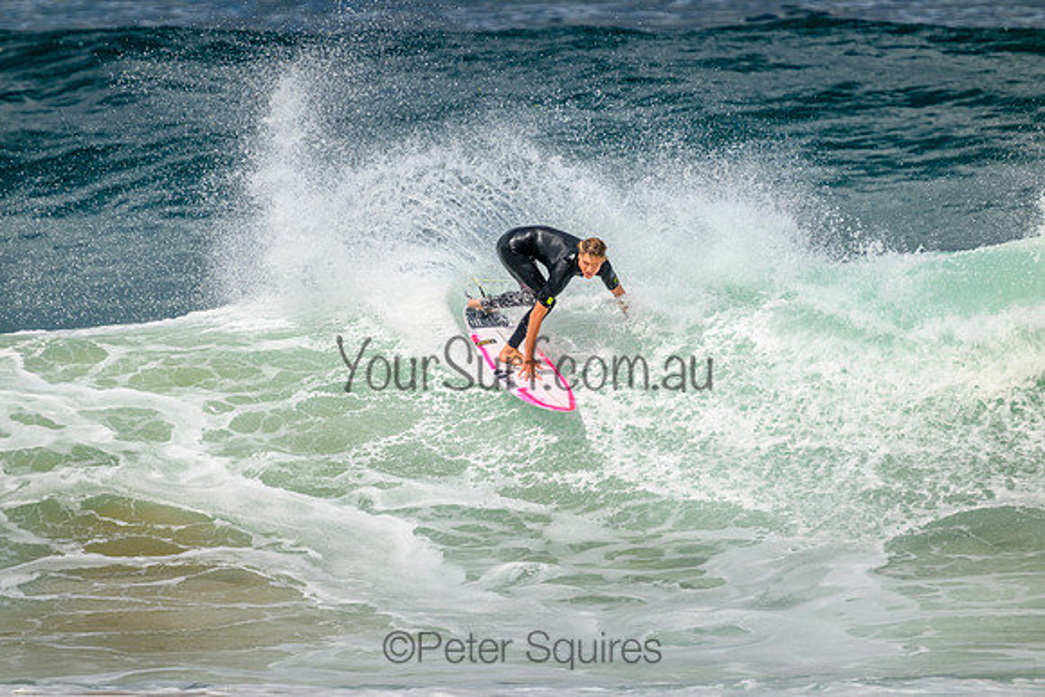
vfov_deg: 1.7
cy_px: 348
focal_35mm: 800
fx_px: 23227
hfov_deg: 2.6
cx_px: 522
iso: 560
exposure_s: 1/2000
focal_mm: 800
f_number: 11
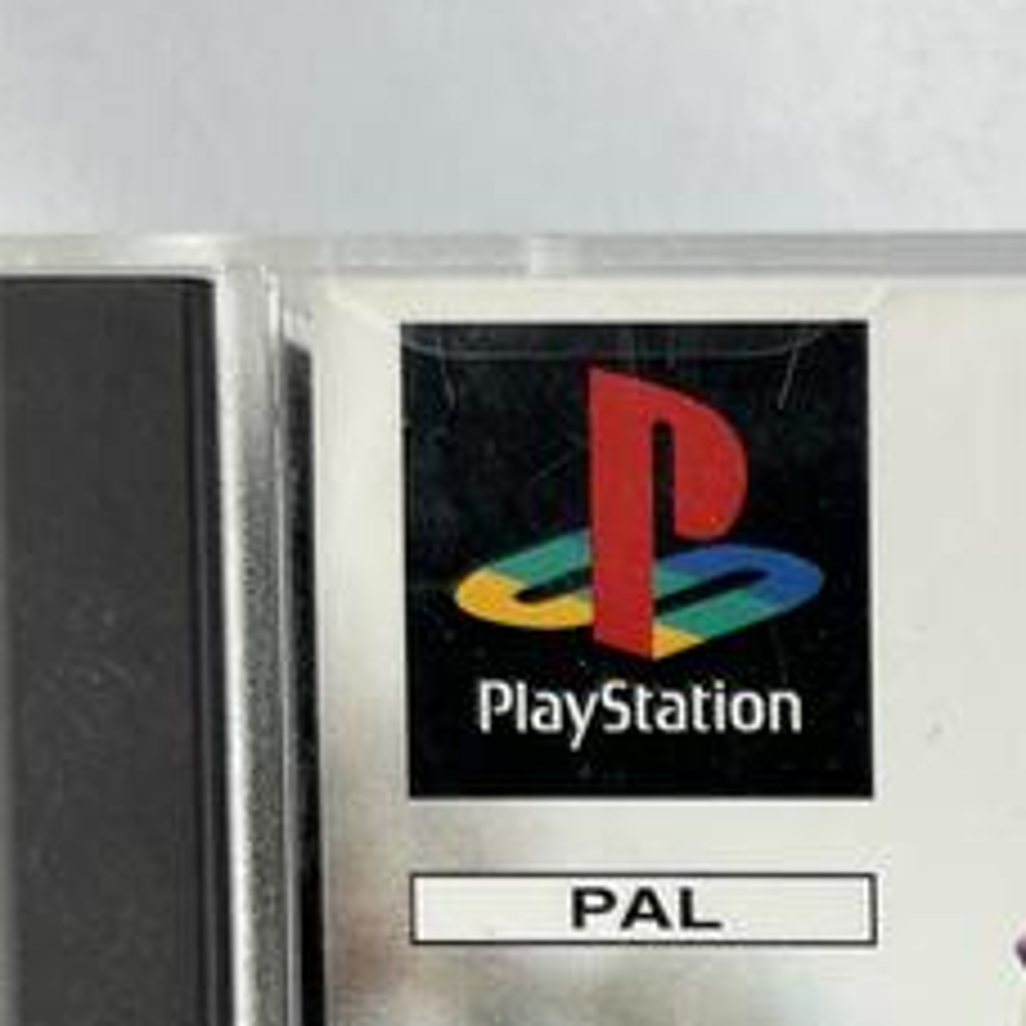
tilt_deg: -24.4
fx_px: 3454
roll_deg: -0.6
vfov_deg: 15.7
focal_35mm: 103
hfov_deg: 15.4
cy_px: 1490
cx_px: 1611
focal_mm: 5.1
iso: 40
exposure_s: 1/291
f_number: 1.6
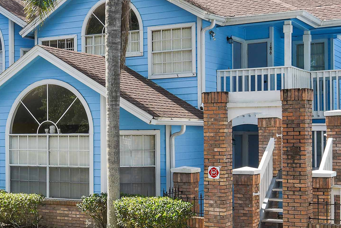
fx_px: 474
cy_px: 113
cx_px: 159
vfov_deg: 27.0
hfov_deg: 39.6
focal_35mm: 50
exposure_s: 1/250
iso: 250
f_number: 10
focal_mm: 24
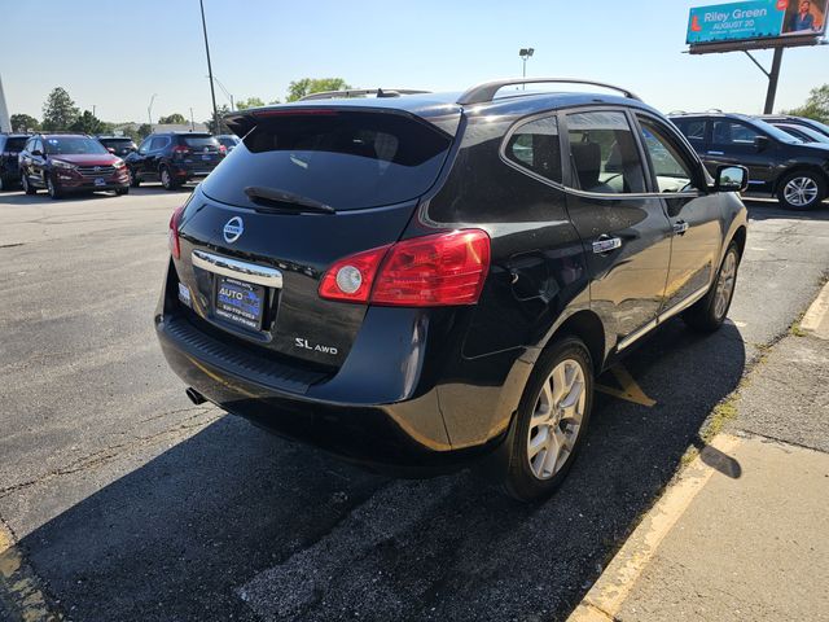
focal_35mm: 23
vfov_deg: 58.9
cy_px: 311
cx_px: 414
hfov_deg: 73.9
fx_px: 551
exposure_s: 1/580
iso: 10
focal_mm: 6.3
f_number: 1.7
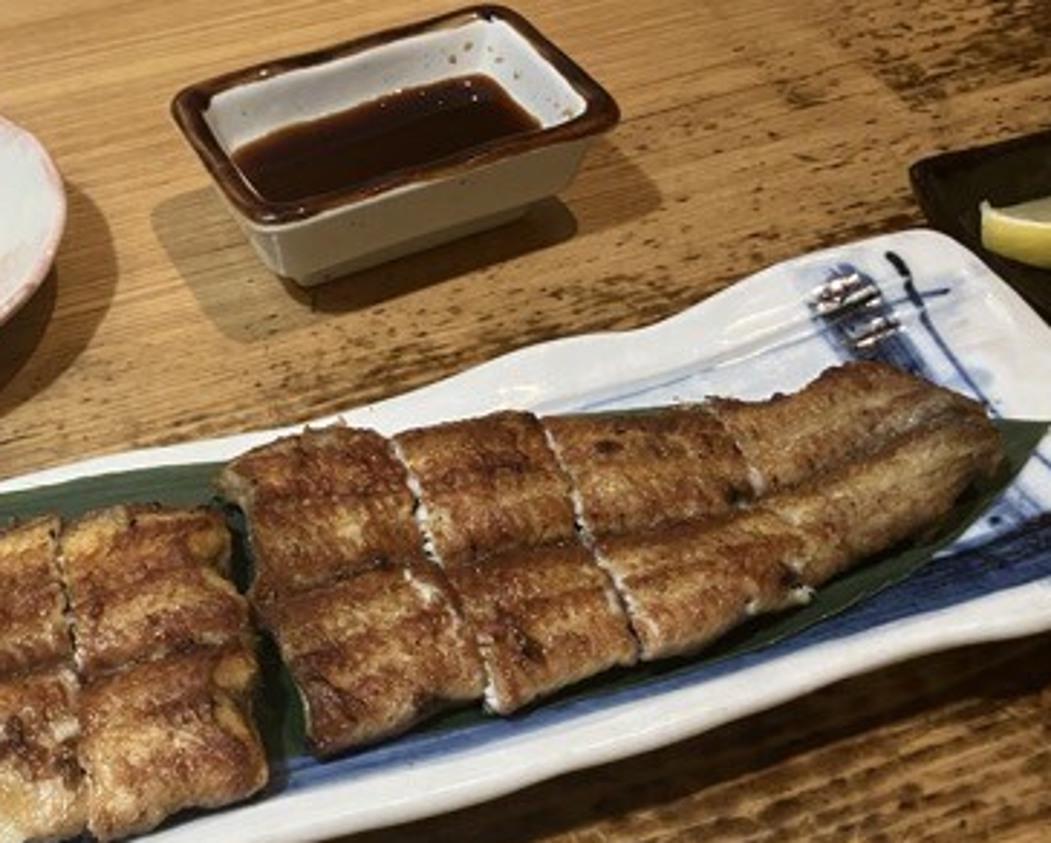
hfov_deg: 38.0
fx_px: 1495
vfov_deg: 31.5
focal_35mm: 48
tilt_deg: -46.6
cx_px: 289
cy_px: 485
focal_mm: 3.99
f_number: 1.8
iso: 320
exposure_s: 1/57
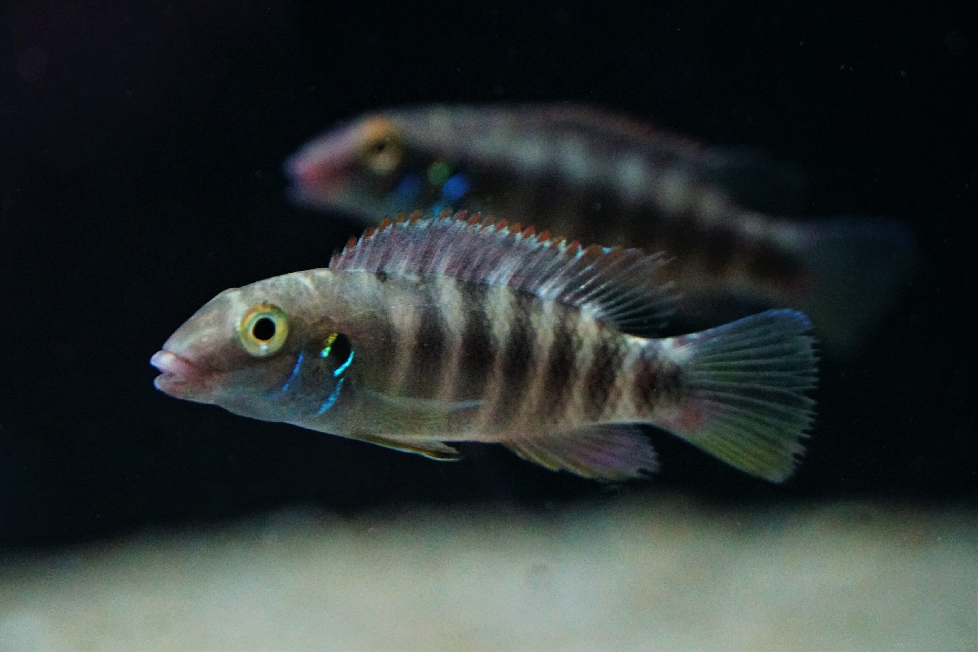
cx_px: 489
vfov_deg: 6.7
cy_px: 326
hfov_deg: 10.1
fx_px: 5528
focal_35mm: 204
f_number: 5.6
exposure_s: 1/200
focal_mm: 135
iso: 10000
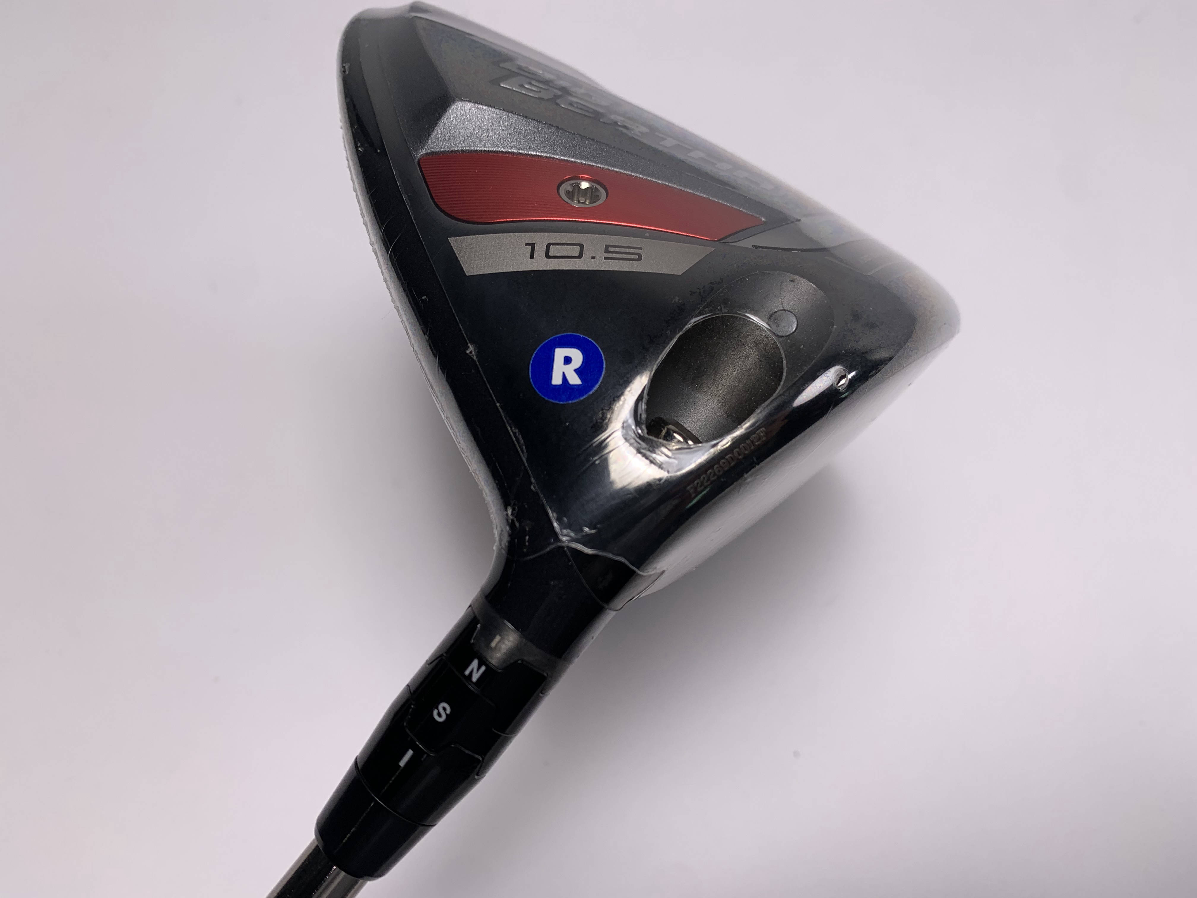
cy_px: 449
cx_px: 598
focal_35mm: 26
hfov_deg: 67.3
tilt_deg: -60.8
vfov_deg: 53.1
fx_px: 899
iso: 25
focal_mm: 4.25
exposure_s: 1/442
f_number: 1.8
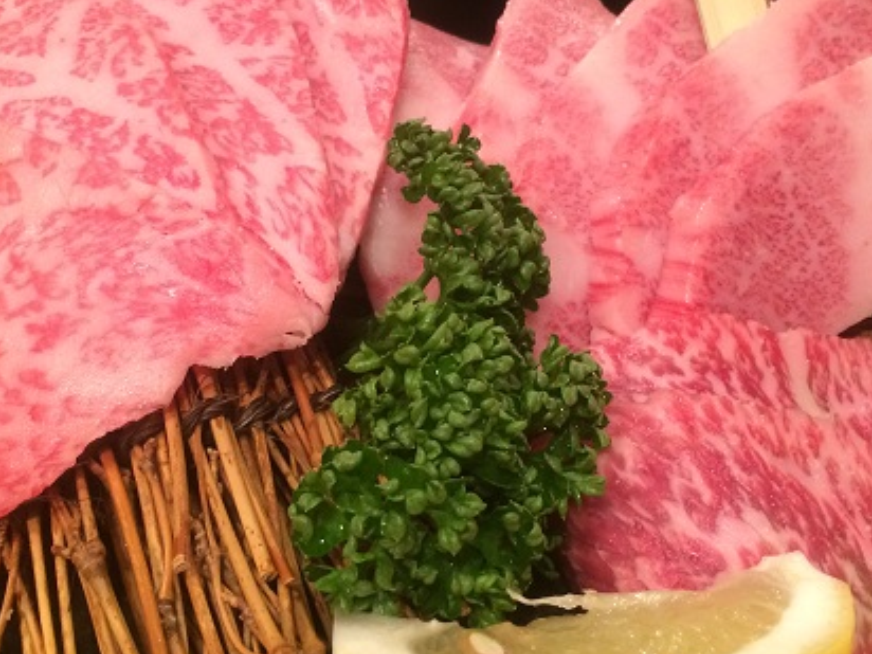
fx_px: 1285
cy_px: 215
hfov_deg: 37.4
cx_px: 373
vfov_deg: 28.4
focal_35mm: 51
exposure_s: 1/33
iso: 320
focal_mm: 4.12
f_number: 2.2
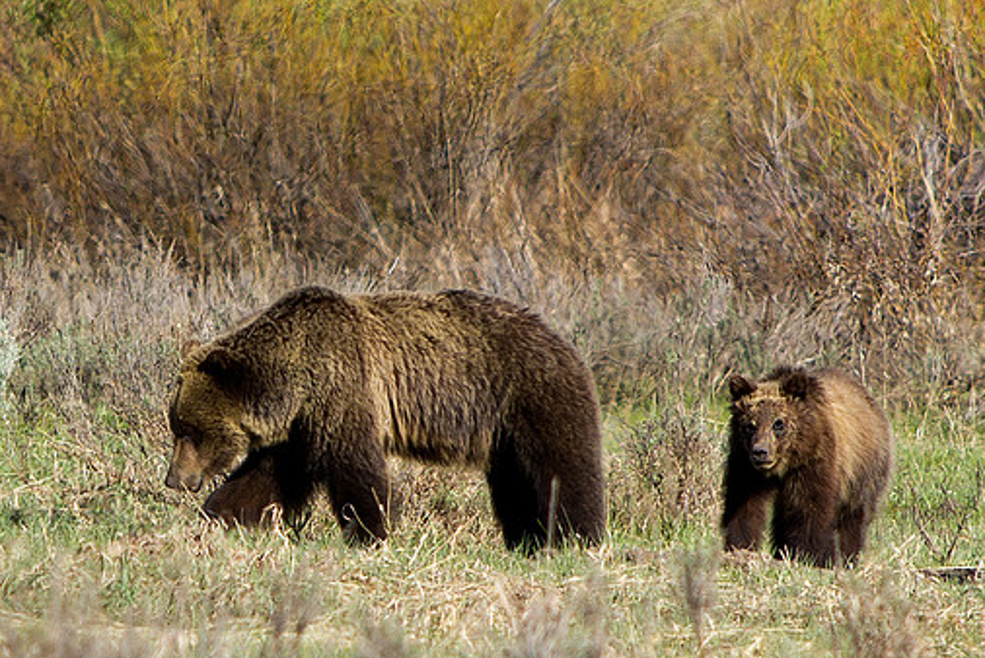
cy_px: 332
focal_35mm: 344
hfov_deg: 6.0
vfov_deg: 4.0
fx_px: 9417
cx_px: 471
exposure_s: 1/400
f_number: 5.6
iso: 100
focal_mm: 200
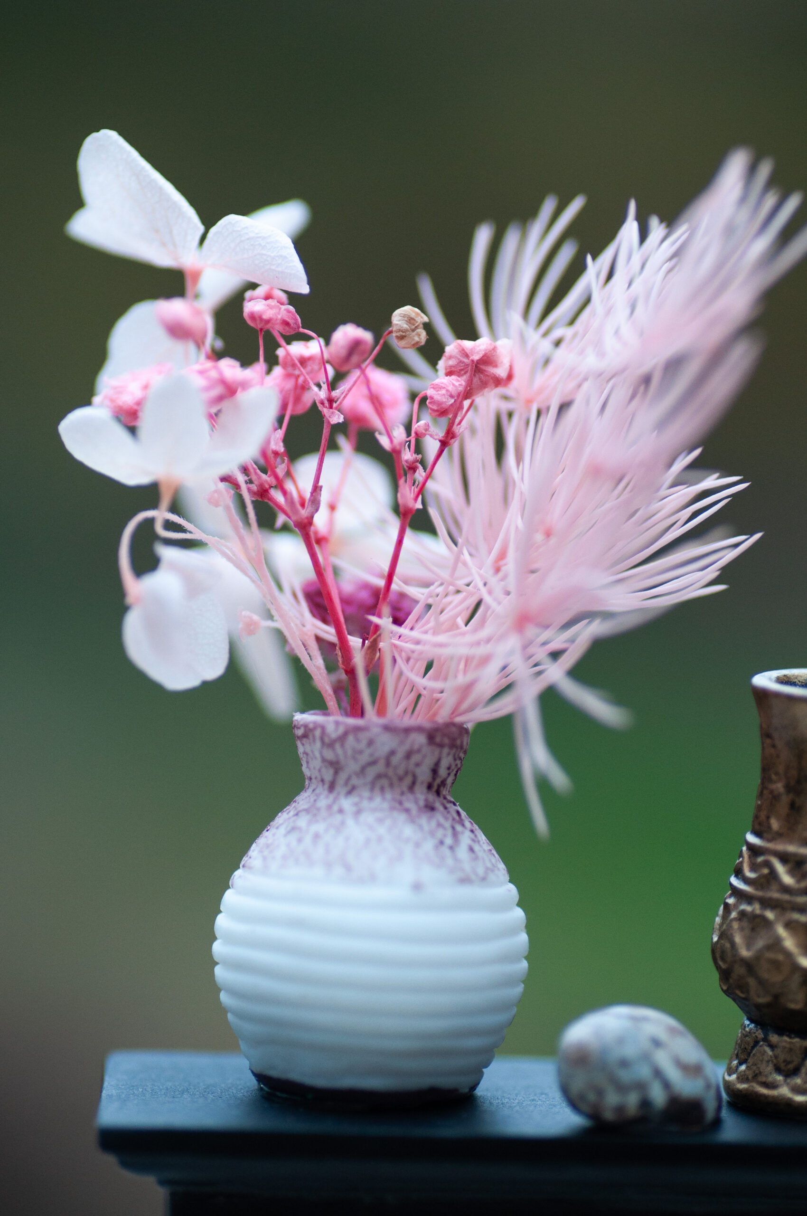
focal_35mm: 135
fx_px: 4551
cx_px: 404
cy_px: 608
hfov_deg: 10.1
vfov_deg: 15.2
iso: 640
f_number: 3.5
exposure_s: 1/320
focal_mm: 90
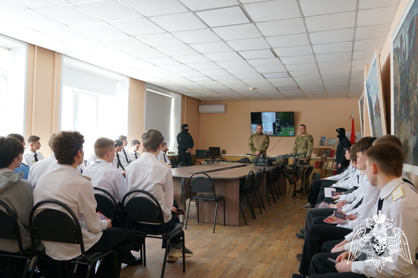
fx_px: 348
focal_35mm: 30
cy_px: 139
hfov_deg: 62.0
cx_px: 209
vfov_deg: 43.5
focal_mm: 20
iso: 640
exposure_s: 1/160
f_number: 4
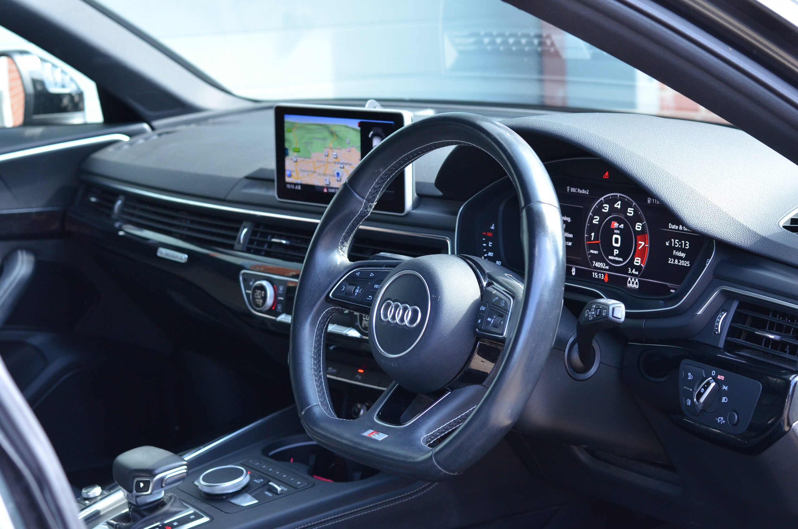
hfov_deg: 27.0
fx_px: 1659
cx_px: 399
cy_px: 264
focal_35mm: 75
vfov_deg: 18.1
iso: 800
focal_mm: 50
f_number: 4
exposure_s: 1/320
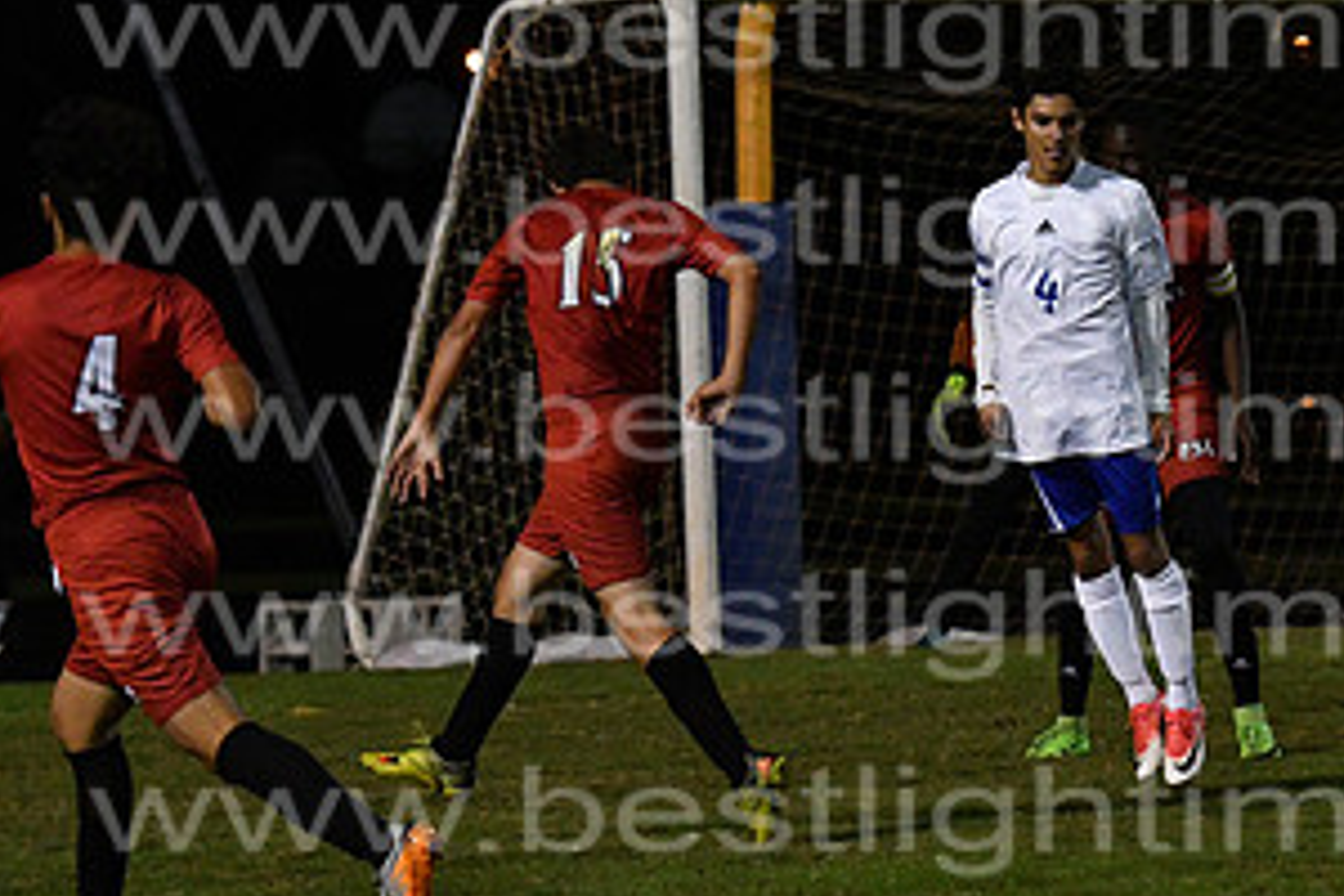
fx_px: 12132
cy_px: 526
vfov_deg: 4.2
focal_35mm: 325
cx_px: 1107
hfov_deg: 6.3
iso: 6400
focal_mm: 112
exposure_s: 1/1250
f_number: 4
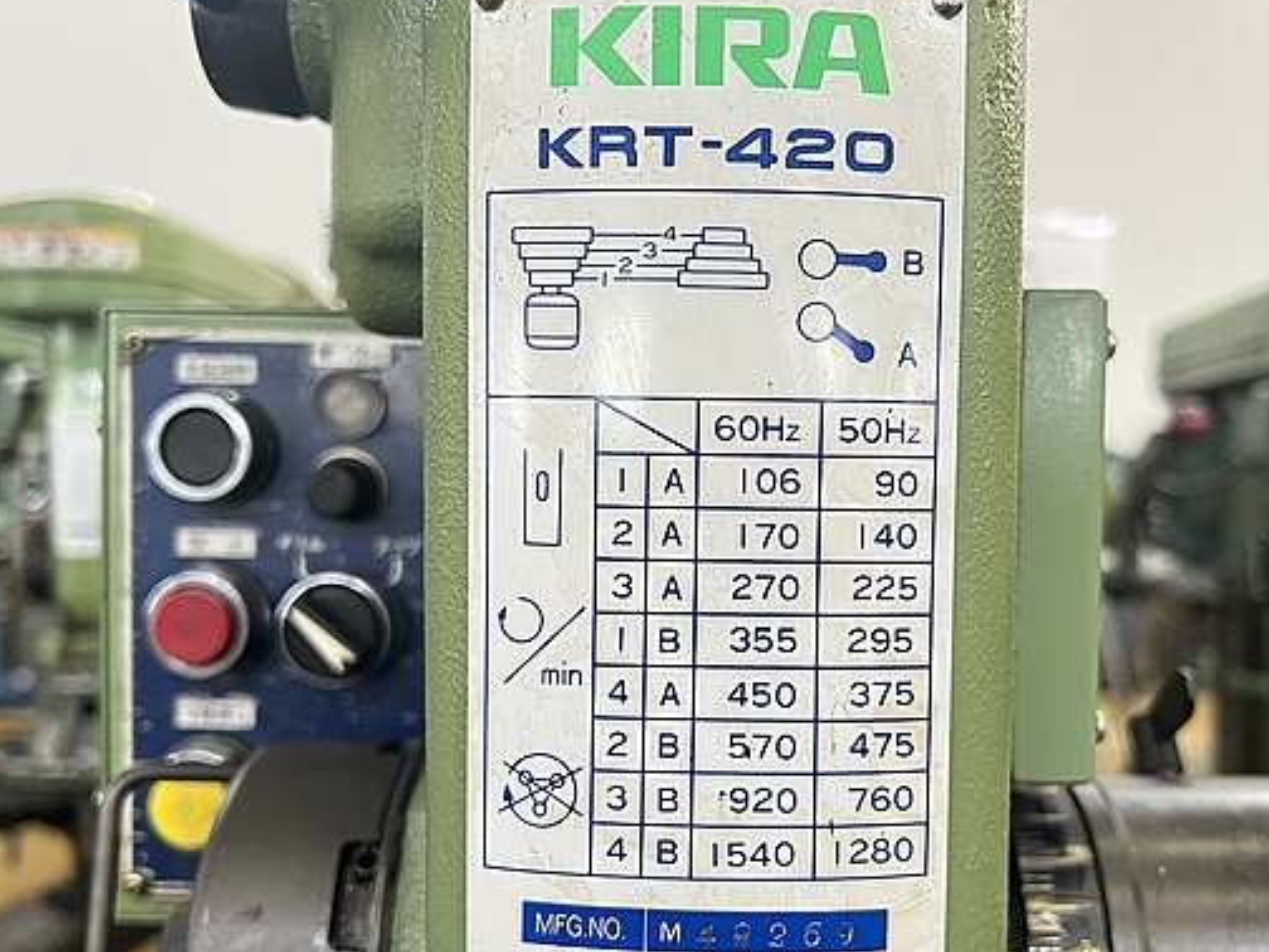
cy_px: 529
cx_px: 713
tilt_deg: -3.6
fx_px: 1210
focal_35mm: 33
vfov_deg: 42.9
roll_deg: -0.3
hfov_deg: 55.2
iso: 125
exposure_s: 1/89
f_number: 1.5
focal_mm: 5.7
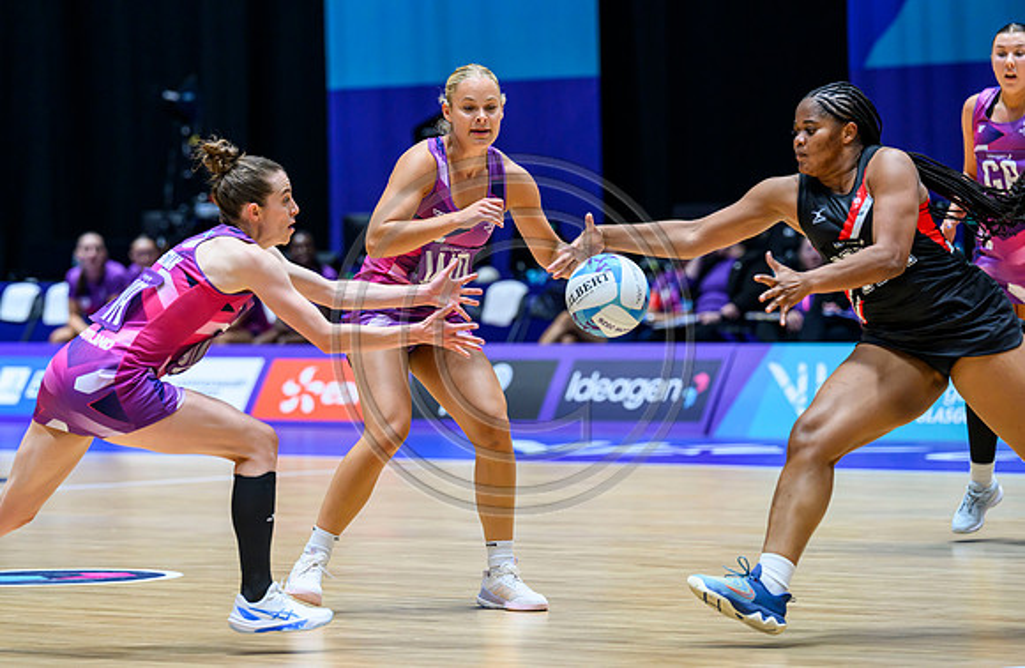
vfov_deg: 6.9
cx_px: 426
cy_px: 332
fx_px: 5540
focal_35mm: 196
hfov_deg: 10.6
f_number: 3.5
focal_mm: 165
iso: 2500
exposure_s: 1/1600
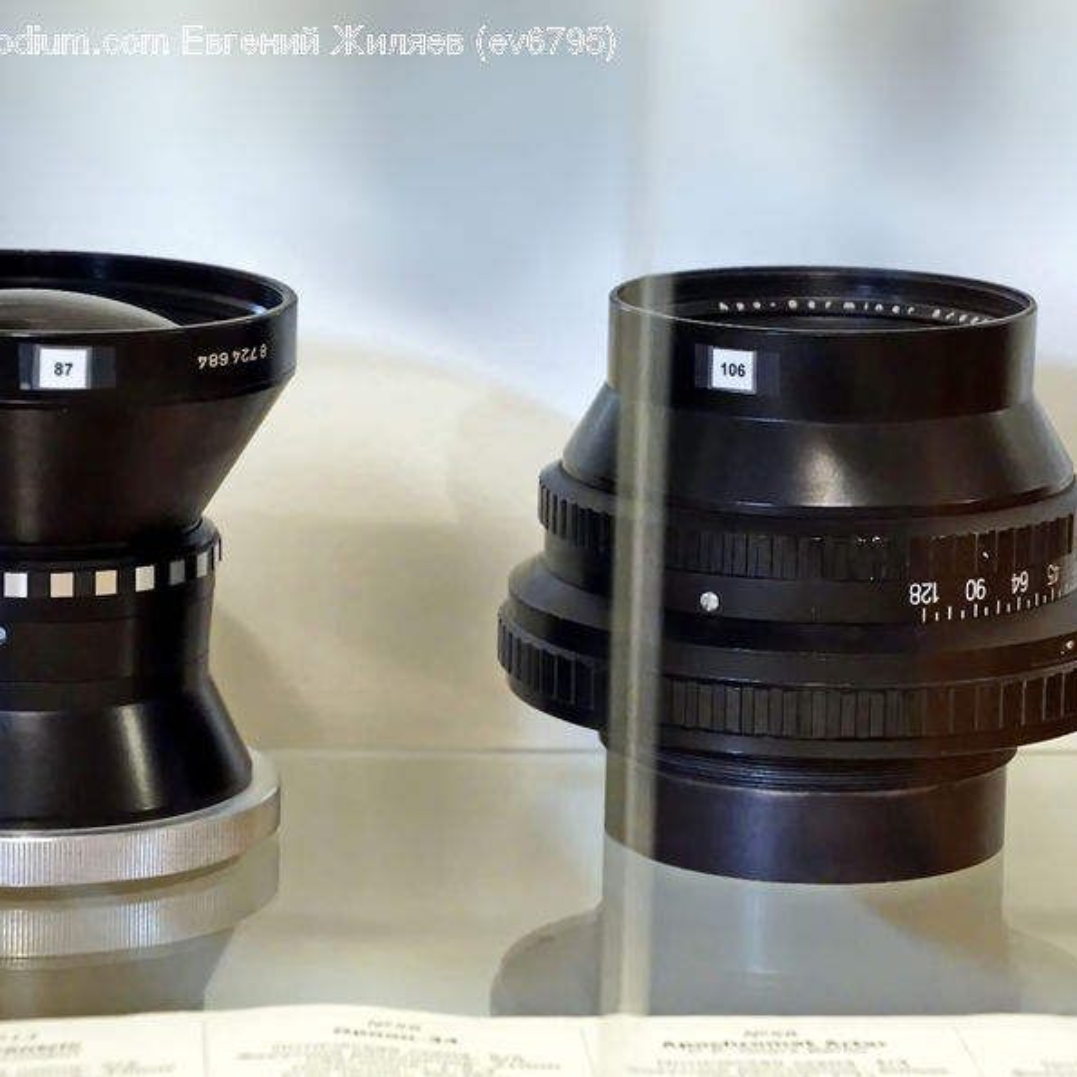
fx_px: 5091
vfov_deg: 12.1
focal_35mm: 145
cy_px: 540
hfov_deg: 12.1
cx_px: 525
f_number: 5.6
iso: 3200
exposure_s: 1/40
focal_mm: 75
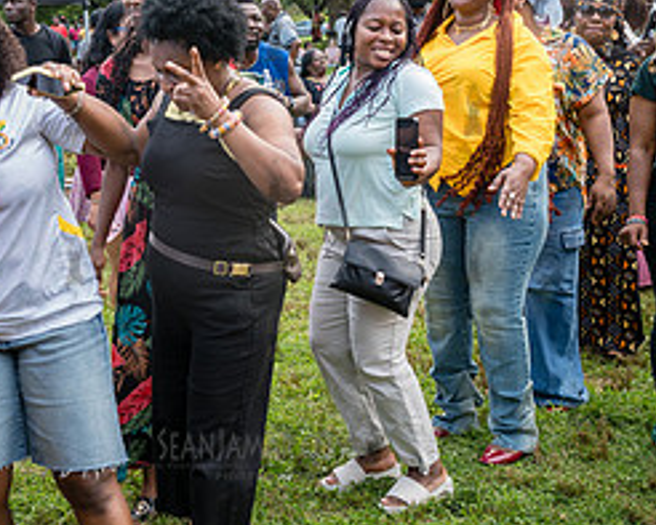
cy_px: 184
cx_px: 273
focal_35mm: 60
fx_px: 1165
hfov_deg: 31.4
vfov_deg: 25.3
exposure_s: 1/320
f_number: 4
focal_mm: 35
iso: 1000
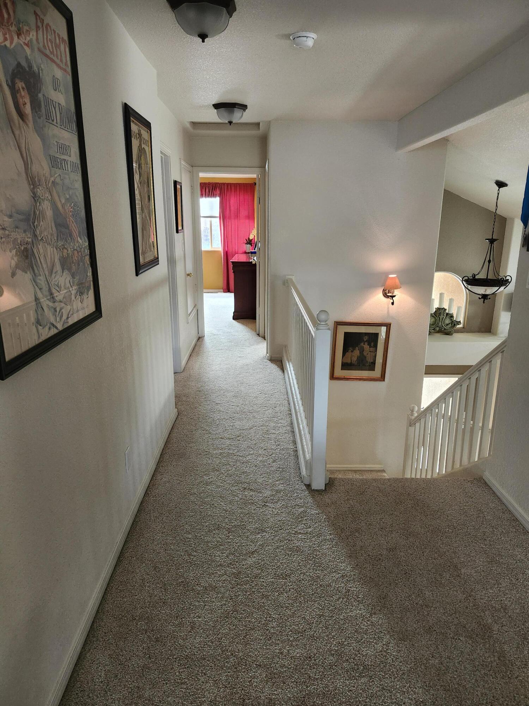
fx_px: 469
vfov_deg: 73.9
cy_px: 353
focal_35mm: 23
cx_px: 264
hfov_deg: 58.9
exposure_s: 1/120
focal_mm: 5.54
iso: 640
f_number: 1.8
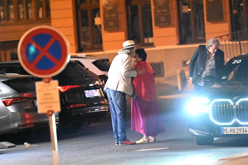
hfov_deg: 7.2
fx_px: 1963
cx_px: 124
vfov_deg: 4.8
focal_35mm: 285
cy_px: 82
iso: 32000
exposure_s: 1/80
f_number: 2.8
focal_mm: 190
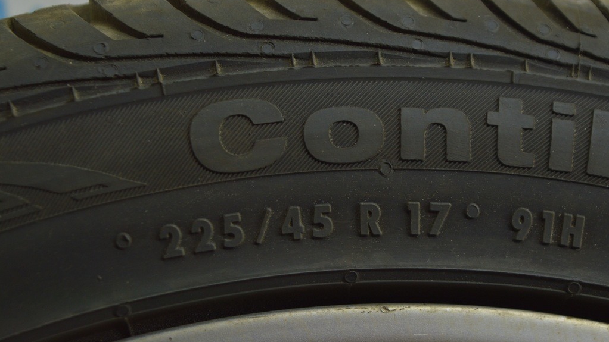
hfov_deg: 24.6
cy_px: 194
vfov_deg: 14.0
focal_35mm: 87
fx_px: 1397
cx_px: 304
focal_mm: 55
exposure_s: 1/40
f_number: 5.6
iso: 400
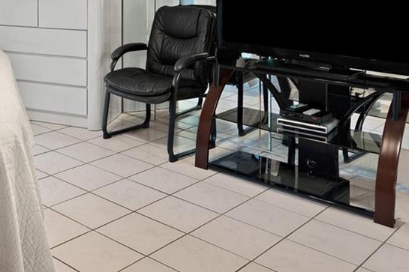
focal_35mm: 47
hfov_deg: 38.5
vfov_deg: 26.2
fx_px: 534
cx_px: 27
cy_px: -36
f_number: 8
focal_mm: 16
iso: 200
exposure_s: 1.3
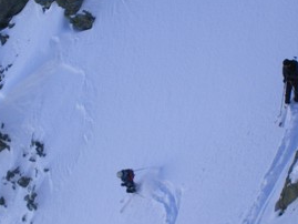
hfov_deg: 15.7
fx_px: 1077
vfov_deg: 11.8
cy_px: 164
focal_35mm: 125
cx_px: 92
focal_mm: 9.3
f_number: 5.6
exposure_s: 1/400
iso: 64
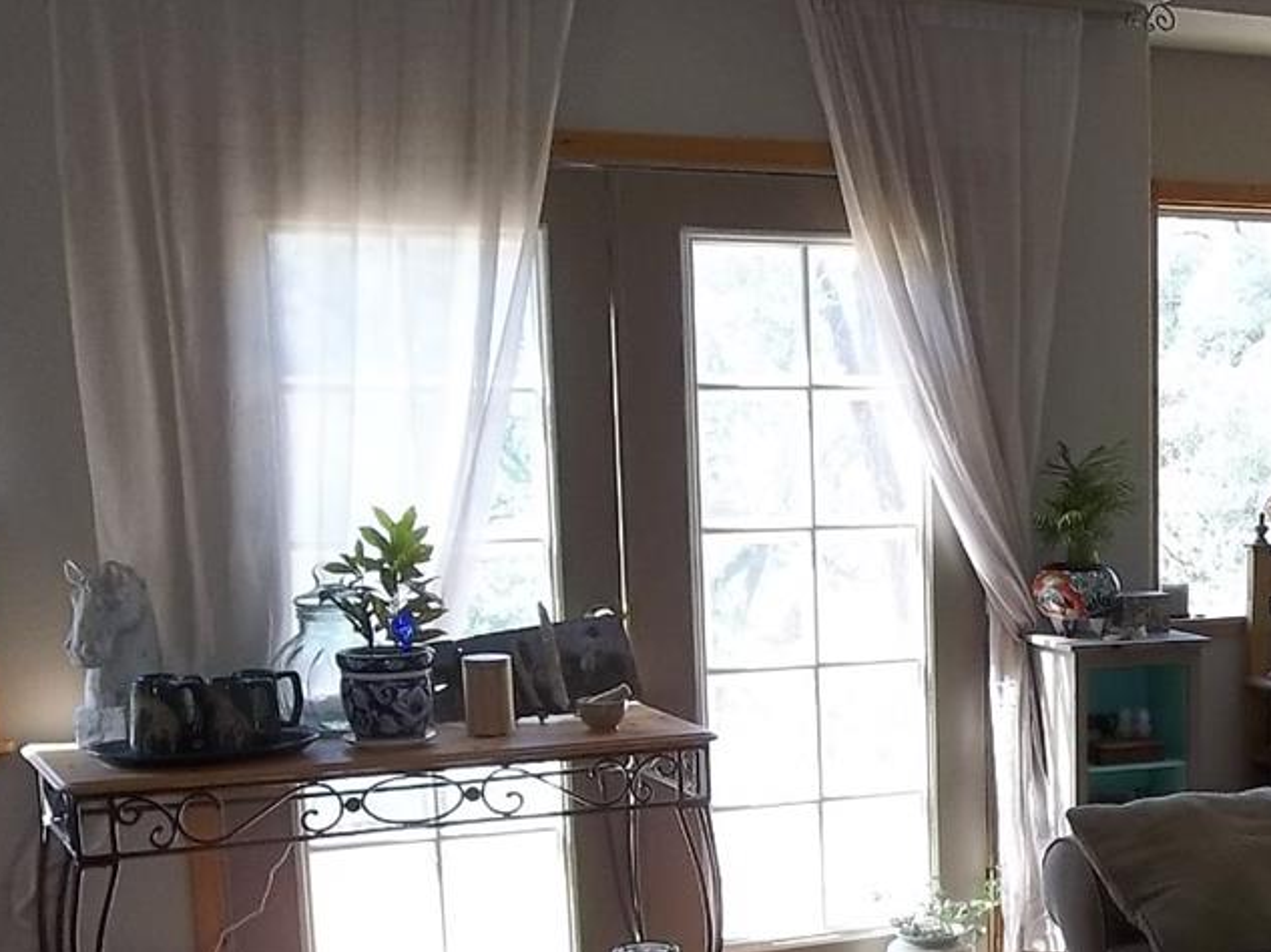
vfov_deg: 22.3
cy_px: 870
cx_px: 1289
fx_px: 2349
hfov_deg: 28.3
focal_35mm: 64
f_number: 3.5
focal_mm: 4.9
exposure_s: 1/40
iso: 80
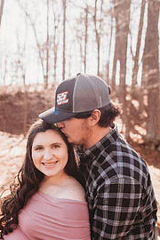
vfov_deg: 47.5
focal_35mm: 40
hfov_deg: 33.2
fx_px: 267
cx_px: 58
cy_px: 164
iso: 100
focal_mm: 24
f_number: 2.2
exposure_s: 1/500
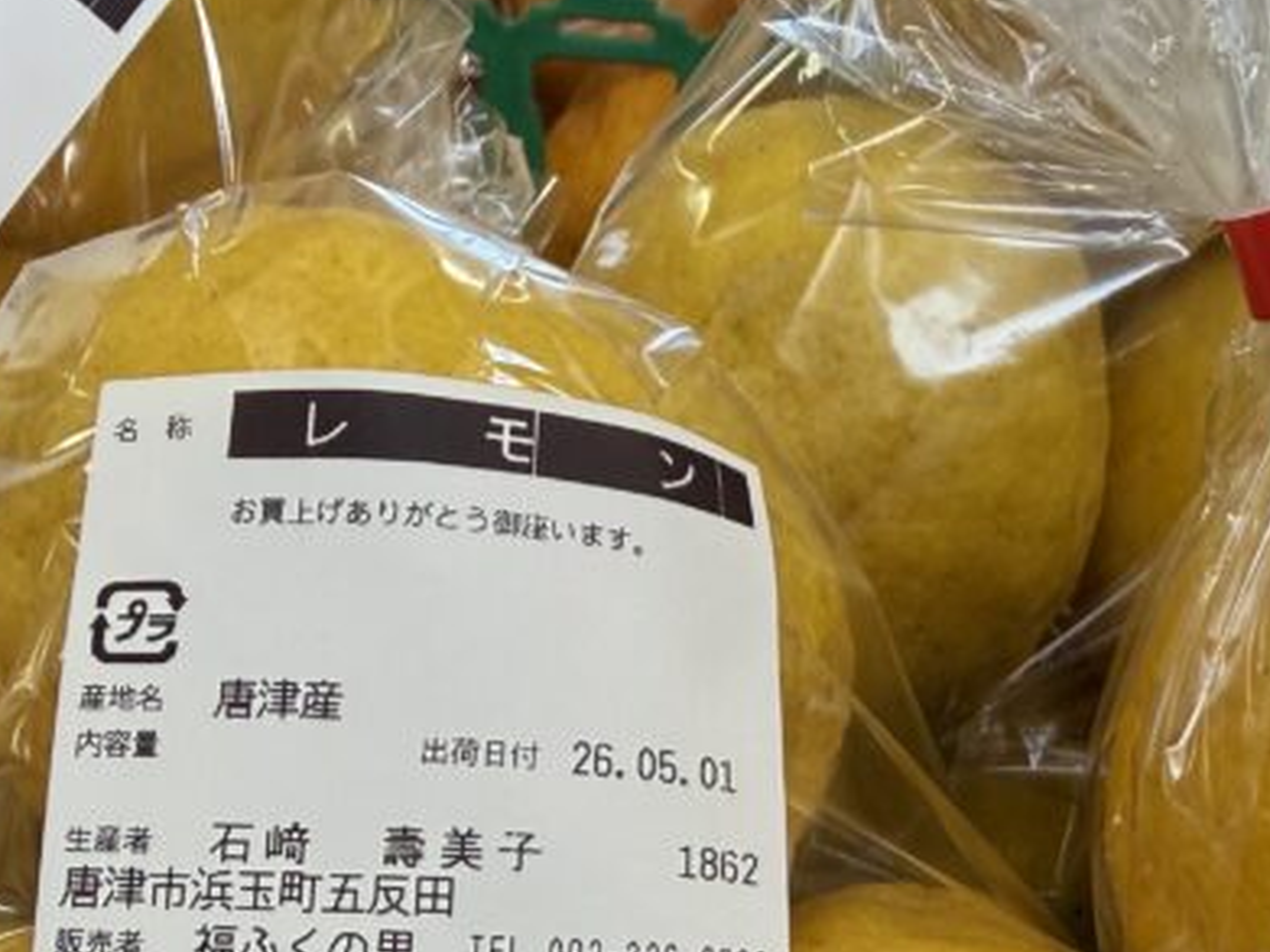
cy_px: 754
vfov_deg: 24.4
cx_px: 997
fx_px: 2164
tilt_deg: -21.1
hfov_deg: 31.9
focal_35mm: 59
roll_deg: -4.3
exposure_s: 1/120
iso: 100
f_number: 2.2
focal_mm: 2.22
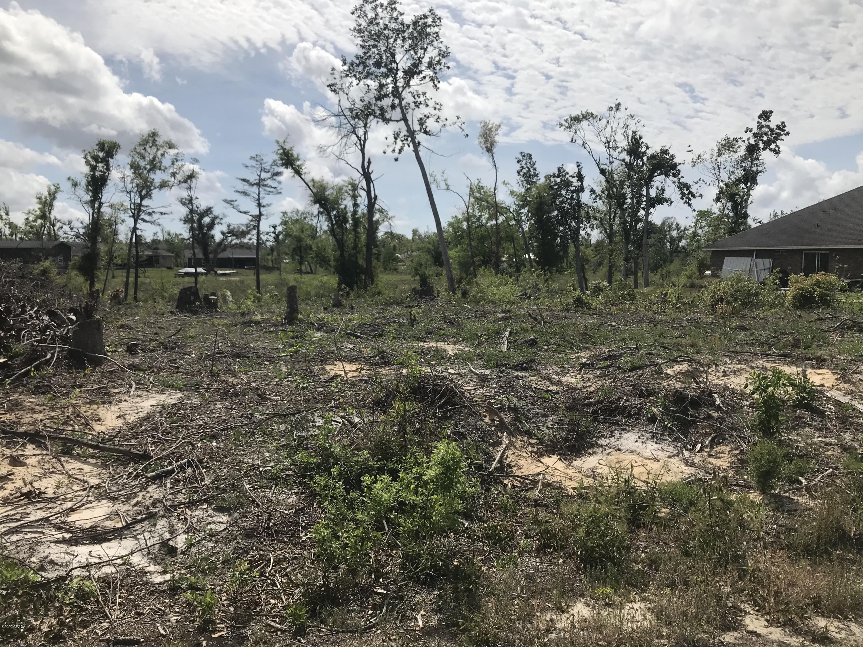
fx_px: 698
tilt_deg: -4.3
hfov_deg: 63.4
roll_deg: -0.4
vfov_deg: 49.7
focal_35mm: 28
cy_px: 324
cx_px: 432
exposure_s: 1/5988
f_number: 1.8
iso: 25
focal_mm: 3.99
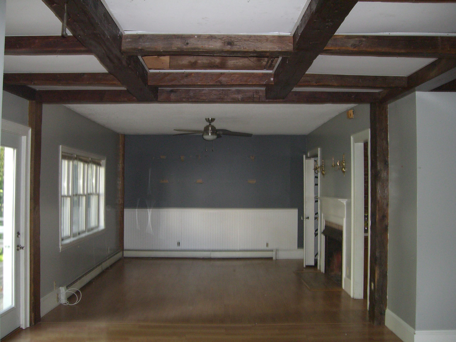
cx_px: 228
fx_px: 501
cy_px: 171
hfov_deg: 49.0
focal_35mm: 38
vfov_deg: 37.7
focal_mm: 6.2
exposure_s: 1/60
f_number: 2.7
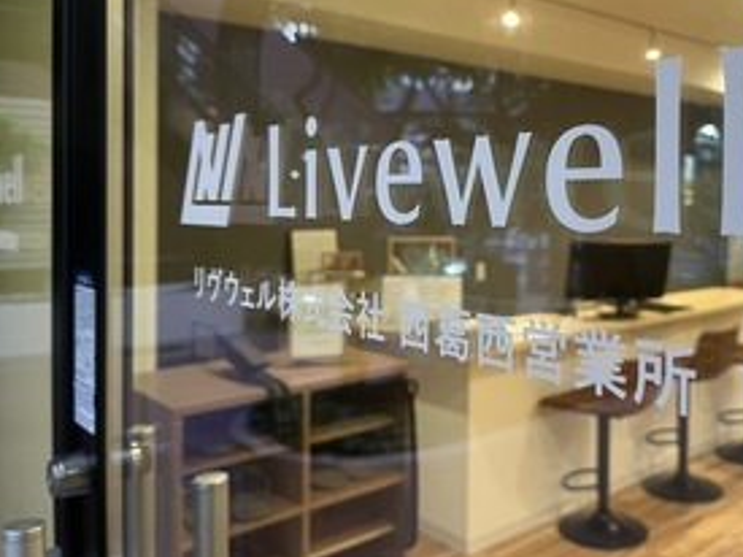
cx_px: 484
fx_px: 729
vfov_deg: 41.4
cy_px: 203
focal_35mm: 34
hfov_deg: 53.1
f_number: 1.6
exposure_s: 1/50
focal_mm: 5.1
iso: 250
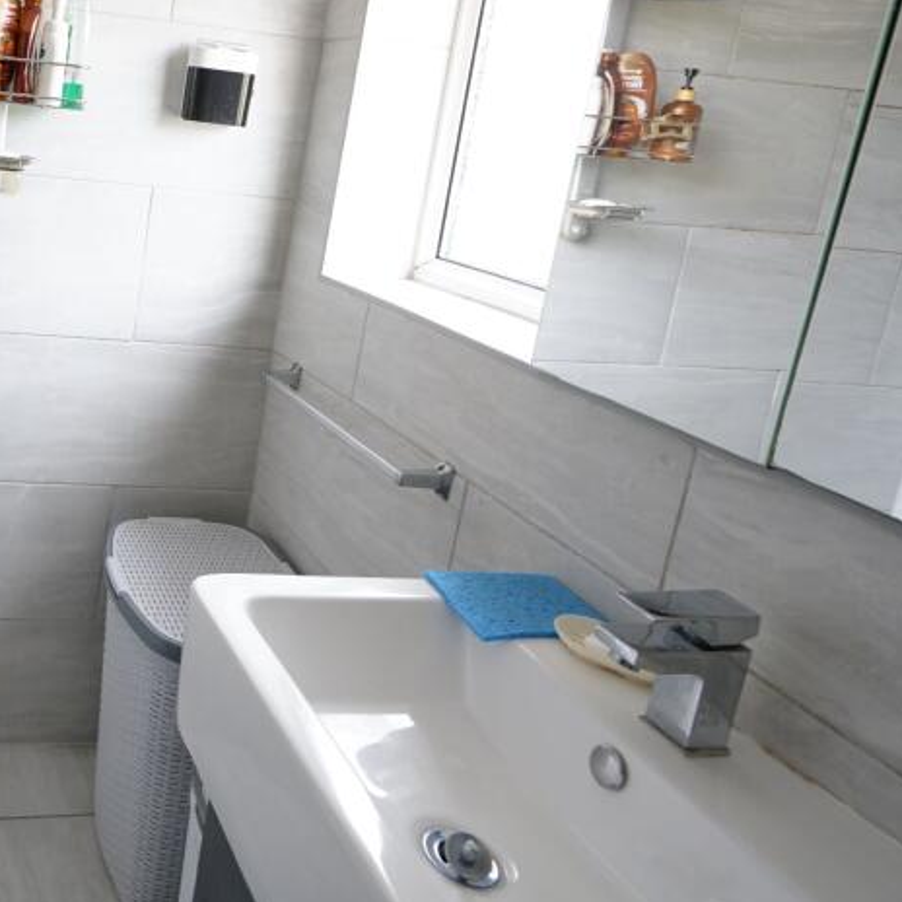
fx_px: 884
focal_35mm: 30
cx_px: 10
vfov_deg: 52.5
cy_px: 271
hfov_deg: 45.9
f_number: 5
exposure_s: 1/40
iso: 400
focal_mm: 16
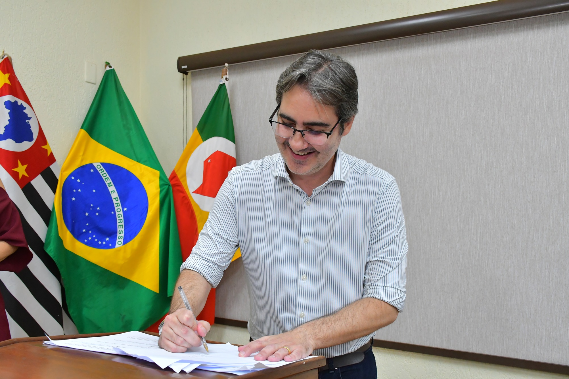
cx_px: 284
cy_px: 190
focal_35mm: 33
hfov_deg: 57.2
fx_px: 522
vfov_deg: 40.0
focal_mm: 22
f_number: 7.1
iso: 2000
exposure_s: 1/80
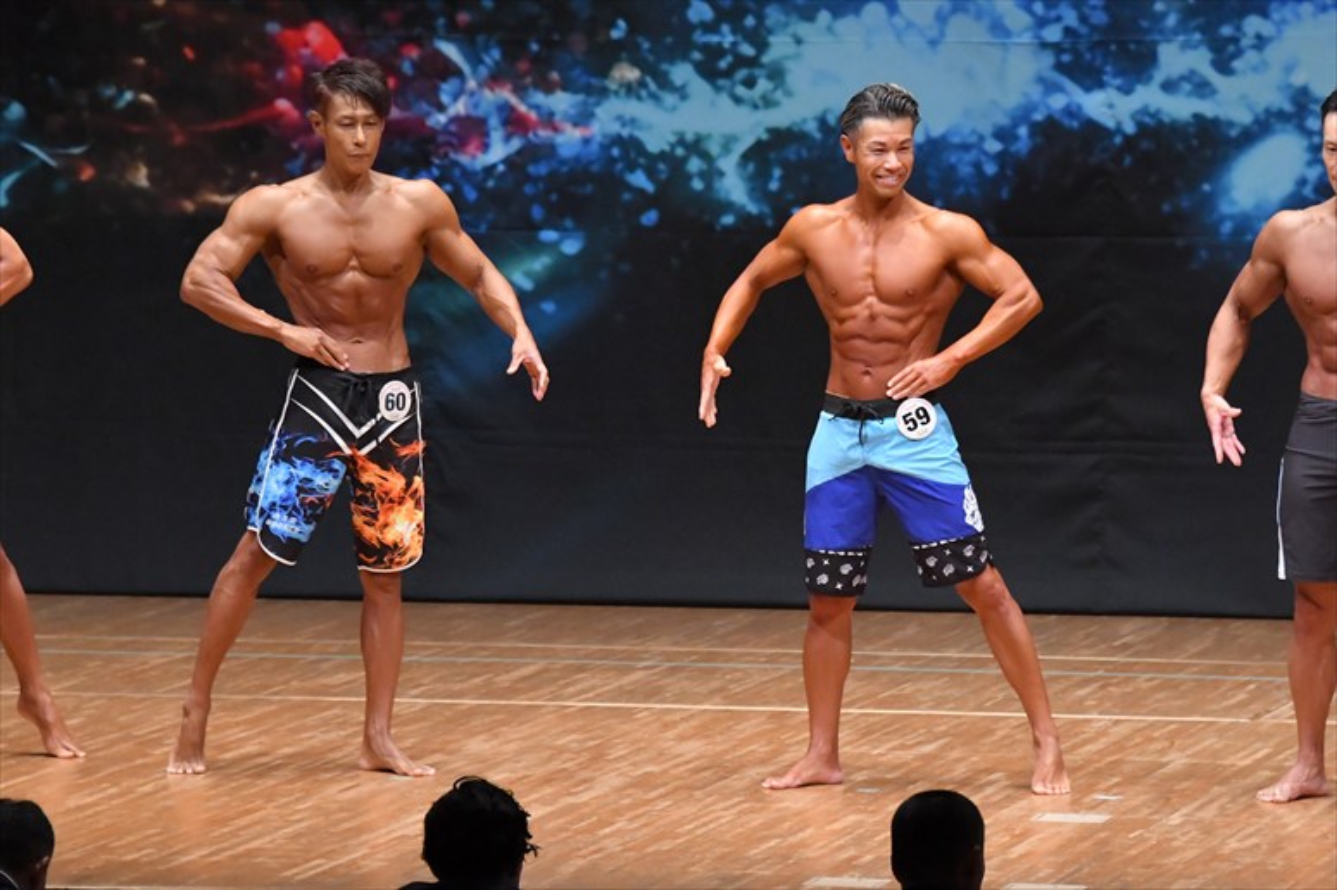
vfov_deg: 5.4
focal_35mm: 255
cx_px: 668
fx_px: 9466
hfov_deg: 8.1
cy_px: 445
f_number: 5.6
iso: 8000
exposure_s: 1/400
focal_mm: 170
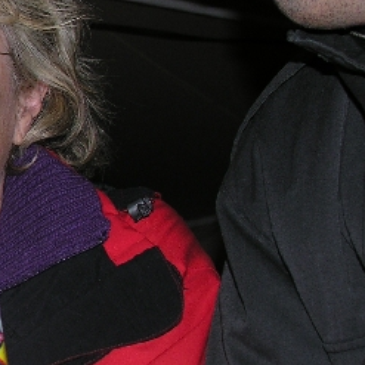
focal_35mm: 125
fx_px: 1491
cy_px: 210
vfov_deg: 14.0
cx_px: -238
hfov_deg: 12.9
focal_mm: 8.9
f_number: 2.8
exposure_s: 1/60.1
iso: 50
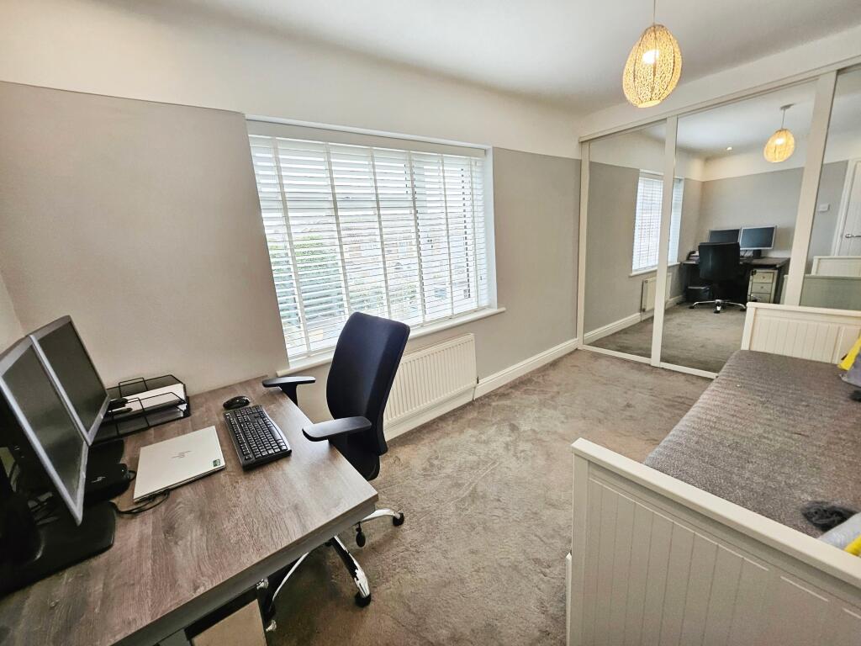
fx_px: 323
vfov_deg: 89.9
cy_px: 323
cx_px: 430
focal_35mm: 13
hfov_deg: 106.2
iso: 80
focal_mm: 1.7
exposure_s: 1/50
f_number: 2.2
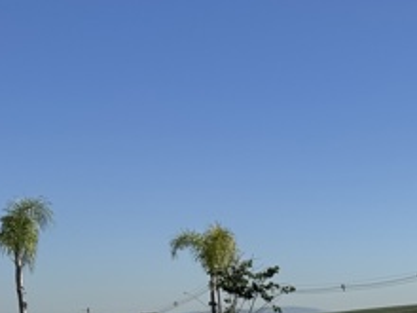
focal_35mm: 75
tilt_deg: -7.7
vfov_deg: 18.1
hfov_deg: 22.9
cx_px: 554
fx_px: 903
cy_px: 428
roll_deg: +2.0
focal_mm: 6.76
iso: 80
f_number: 1.78
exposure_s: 1/5348
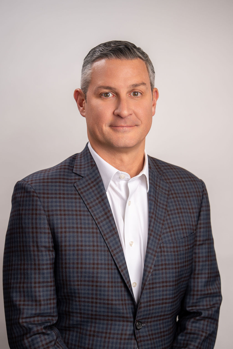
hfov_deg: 19.5
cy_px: 174
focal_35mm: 70
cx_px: 116
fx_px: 680
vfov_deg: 28.8
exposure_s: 1/320
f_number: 2.8
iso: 100
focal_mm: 70
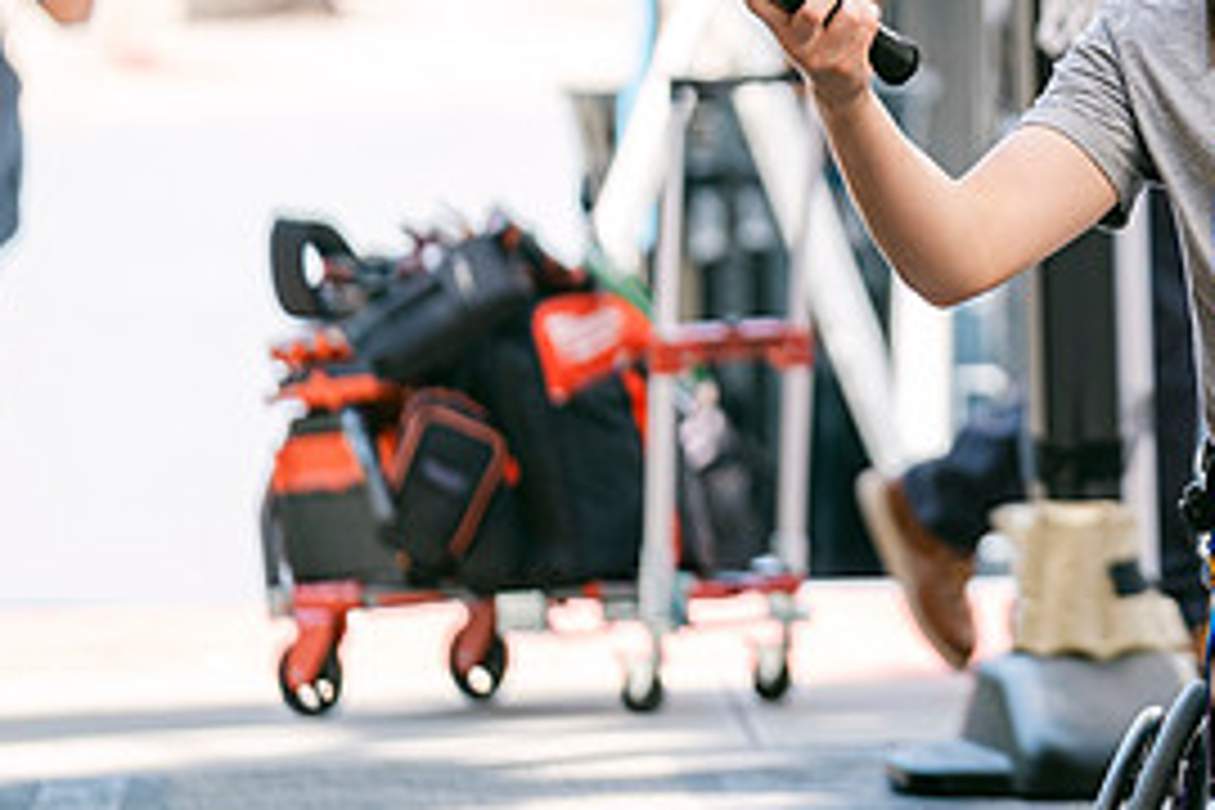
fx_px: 14849
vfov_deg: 3.1
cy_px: 245
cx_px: 1220
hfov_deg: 4.7
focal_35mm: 440
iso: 160
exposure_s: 1/400
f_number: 2.8
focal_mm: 134.4
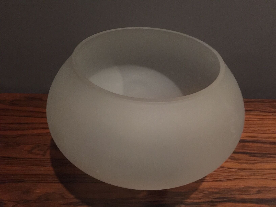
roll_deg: -3.8
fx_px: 231
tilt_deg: -38.8
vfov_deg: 48.2
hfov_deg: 61.7
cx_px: 138
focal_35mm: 29
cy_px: 104
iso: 200
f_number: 2.2
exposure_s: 1/4
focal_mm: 4.15
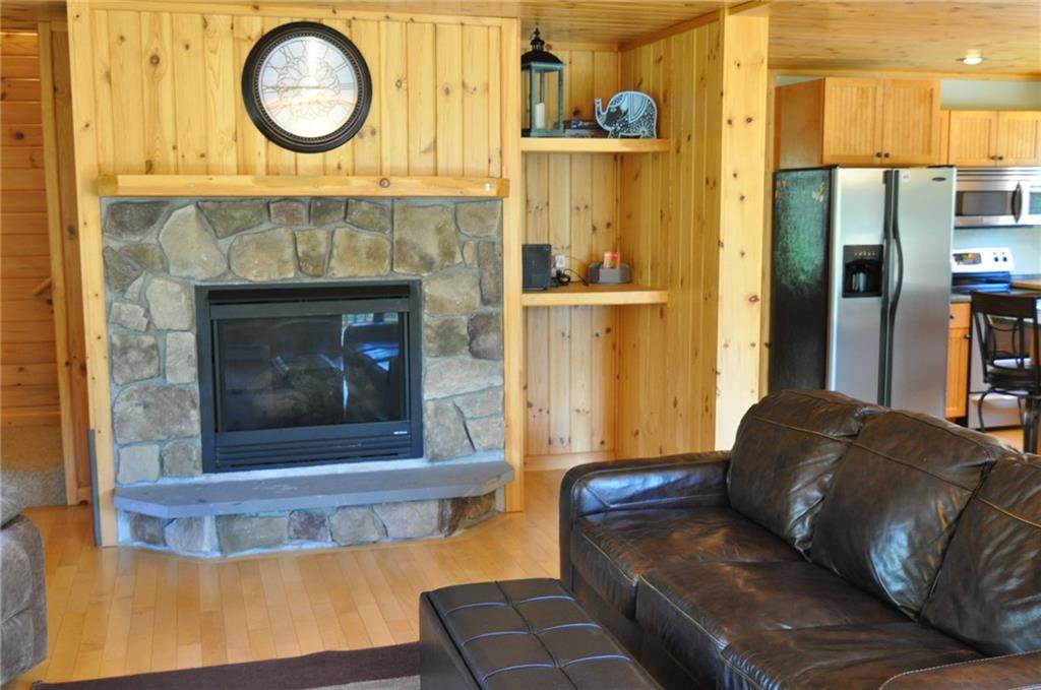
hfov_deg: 49.6
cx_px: 520
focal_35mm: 39
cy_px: 345
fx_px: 1126
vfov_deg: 34.1
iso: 800
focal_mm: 26
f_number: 3.2
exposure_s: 1/40
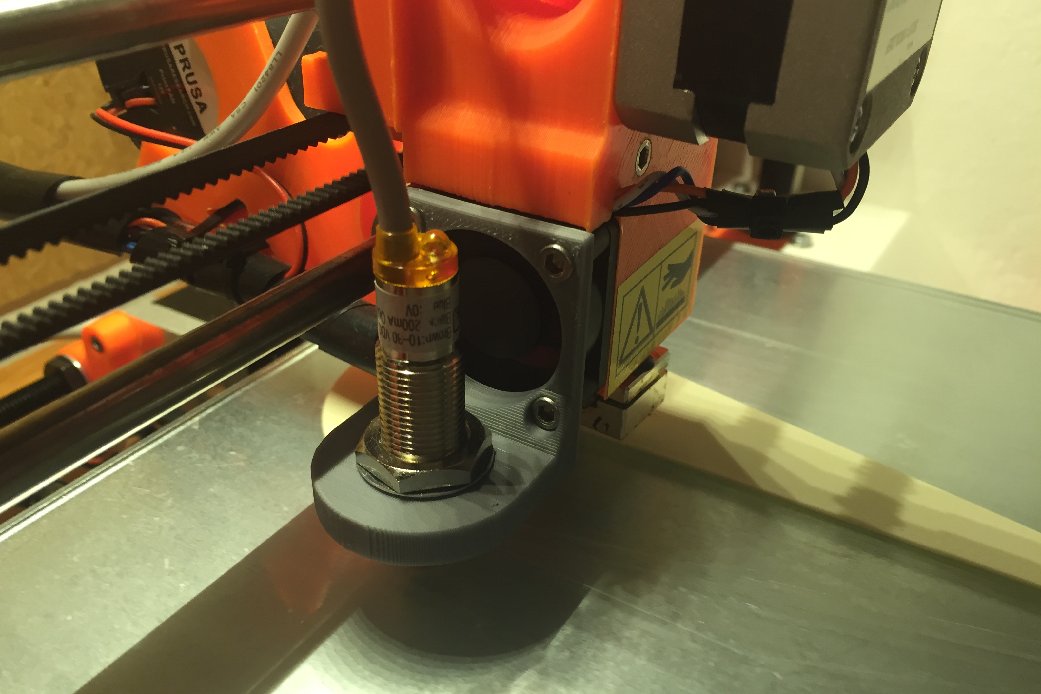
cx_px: 512
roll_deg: -1.3
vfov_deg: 42.2
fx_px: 896
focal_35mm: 31
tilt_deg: -32.1
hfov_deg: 60.3
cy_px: 392
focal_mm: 4.15
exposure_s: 1/33
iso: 80
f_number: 2.2
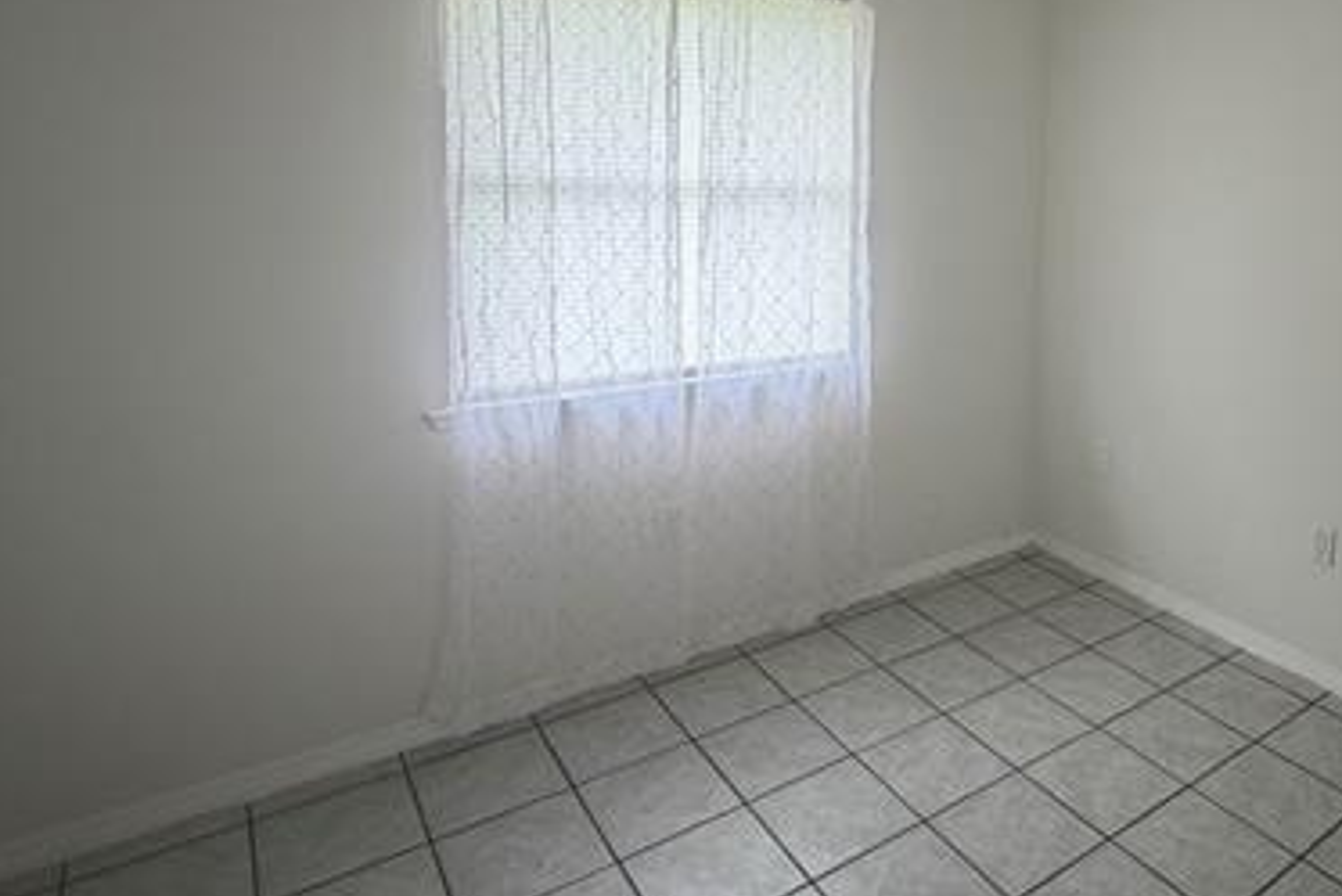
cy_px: 263
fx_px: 932
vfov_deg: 49.9
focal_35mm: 25
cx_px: 964
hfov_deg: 68.0
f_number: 2.2
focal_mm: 2.22
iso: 160
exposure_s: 1/121
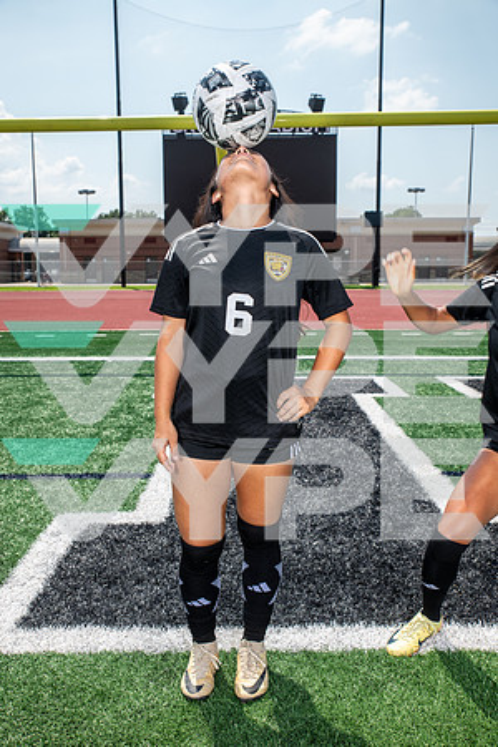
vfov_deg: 53.1
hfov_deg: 36.9
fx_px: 747
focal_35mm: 36
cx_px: 249
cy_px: 374
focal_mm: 36
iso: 100
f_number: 7.1
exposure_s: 1/320
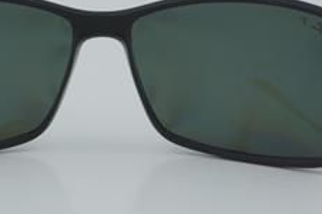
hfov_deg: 15.4
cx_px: 98
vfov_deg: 10.3
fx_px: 1188
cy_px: 70
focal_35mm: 133
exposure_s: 1/4
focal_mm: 50
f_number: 32
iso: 100
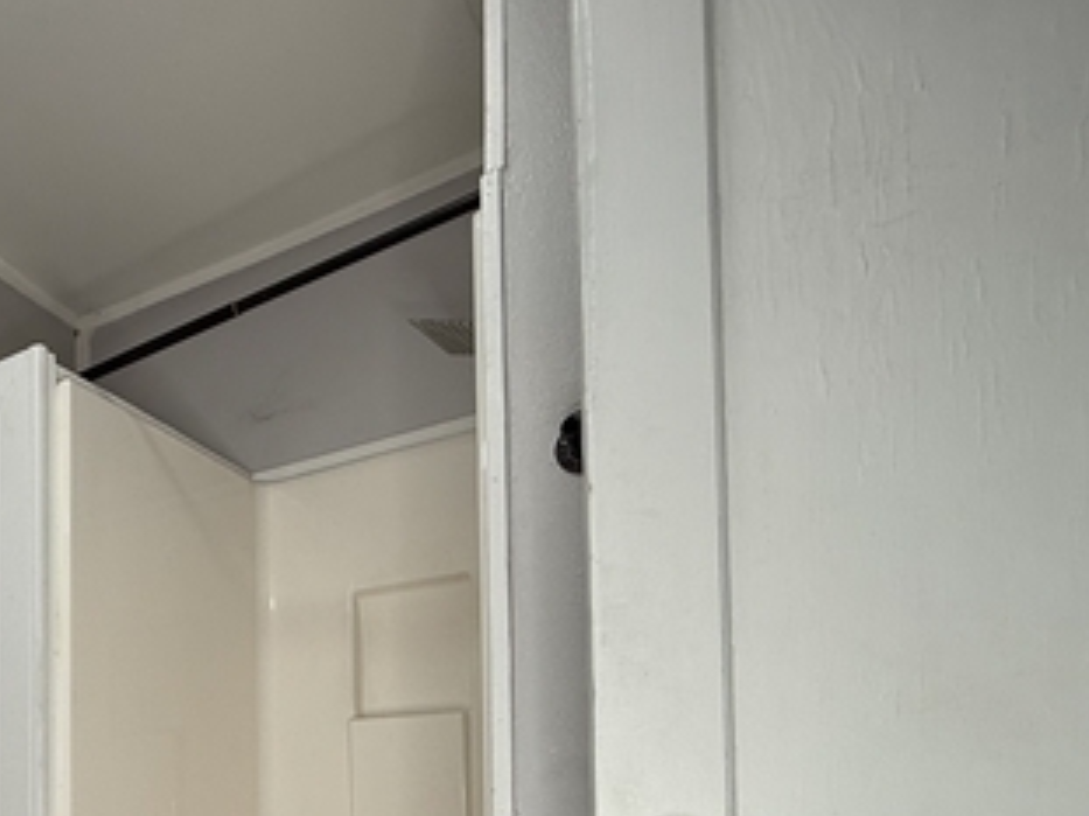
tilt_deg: +1.7
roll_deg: -0.4
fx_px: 943
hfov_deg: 50.2
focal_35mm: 30
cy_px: 791
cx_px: 33
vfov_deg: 41.5
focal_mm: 2.22
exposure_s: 1/120
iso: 64
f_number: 2.2
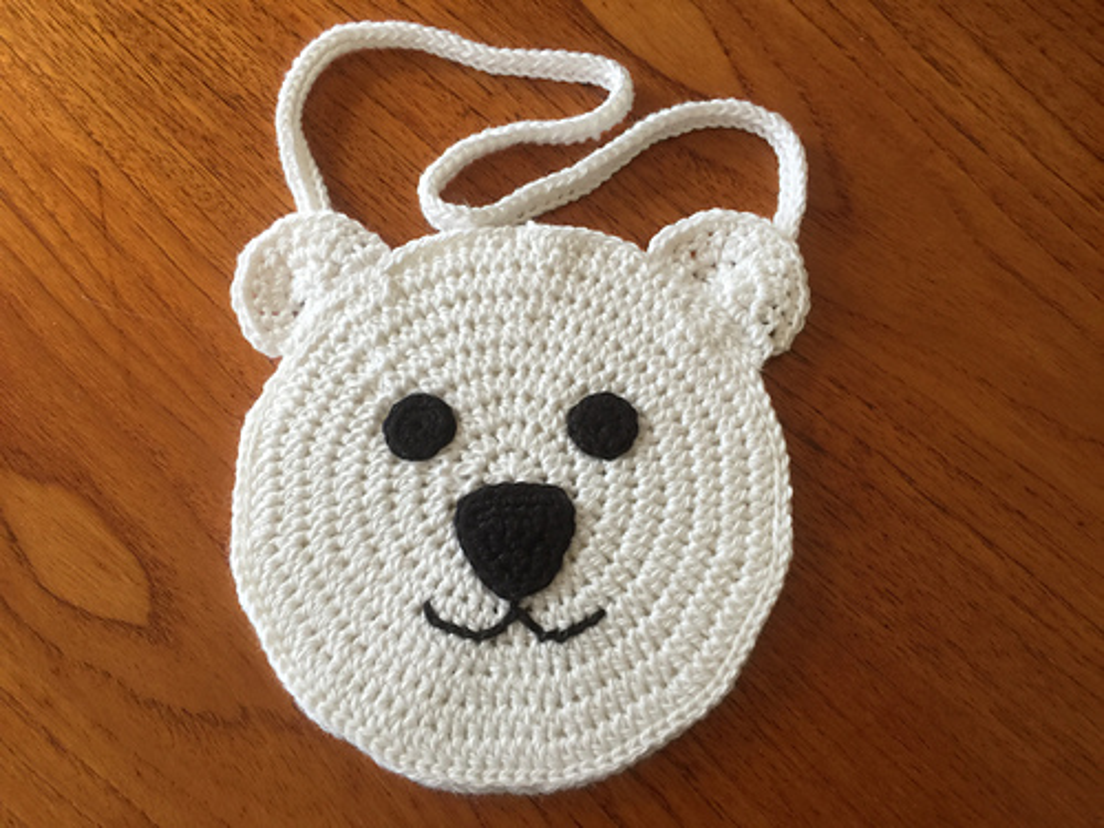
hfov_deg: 61.7
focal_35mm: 29
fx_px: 925
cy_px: 414
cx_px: 552
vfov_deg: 48.2
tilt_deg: -74.2
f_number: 2.2
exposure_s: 1/33
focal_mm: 4.15
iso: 40
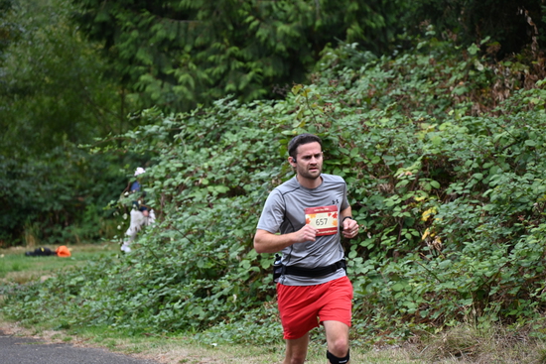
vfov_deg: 6.9
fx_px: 3034
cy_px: 182
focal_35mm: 200
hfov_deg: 10.3
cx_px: 273
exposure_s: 1/250
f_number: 6.3
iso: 450
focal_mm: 200
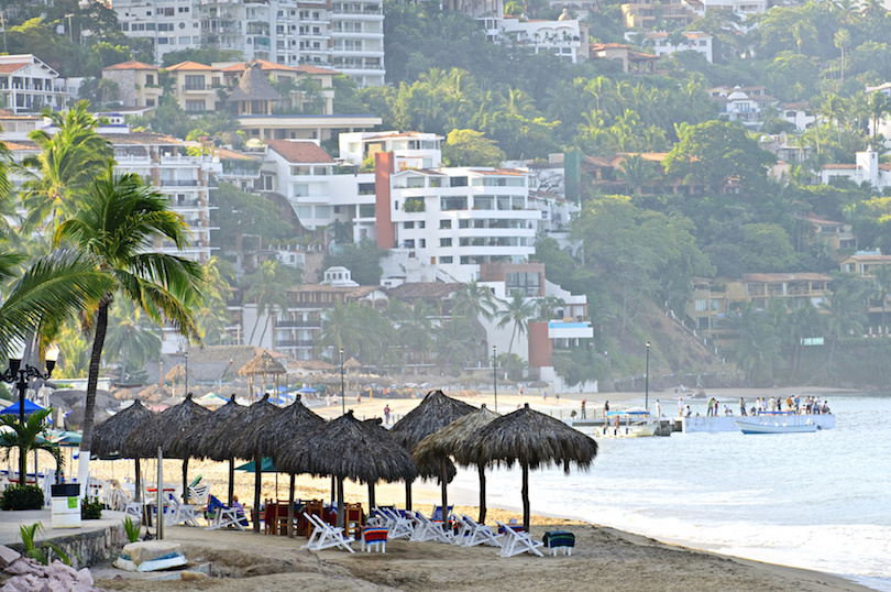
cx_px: 446
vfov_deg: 5.4
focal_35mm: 255
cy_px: 296
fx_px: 6304
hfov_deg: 8.1
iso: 200
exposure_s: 1/50
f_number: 9
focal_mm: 170
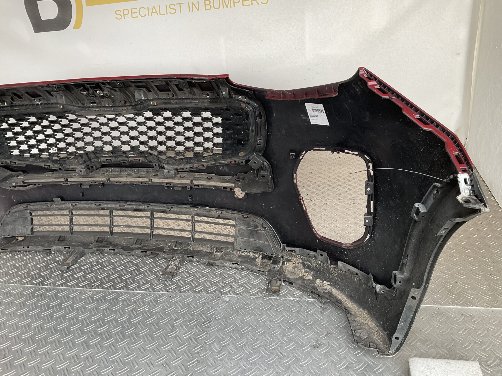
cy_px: 188
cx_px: 251
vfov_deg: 48.2
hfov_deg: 61.7
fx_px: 421
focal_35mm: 29
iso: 40
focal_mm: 3
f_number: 1.8
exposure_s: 1/120
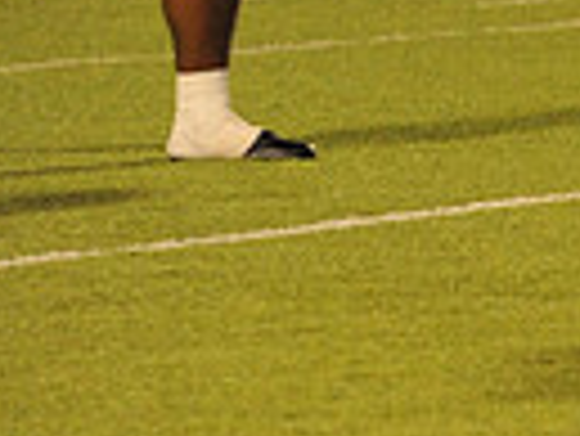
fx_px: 14524
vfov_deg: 1.7
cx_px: 1277
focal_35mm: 866
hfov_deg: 2.3
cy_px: -27
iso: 6400
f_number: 6.3
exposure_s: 1/200
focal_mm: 200
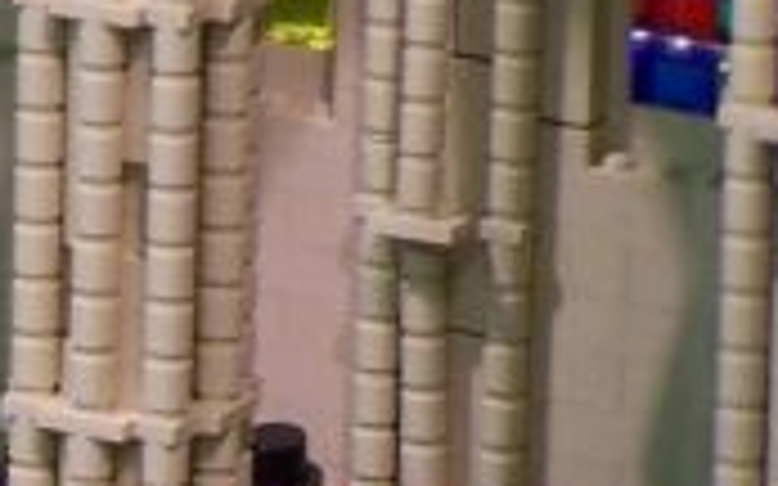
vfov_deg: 1.6
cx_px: -1462
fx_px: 17063
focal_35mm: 805
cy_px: 338
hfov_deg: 2.6
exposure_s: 1/2
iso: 80
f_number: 3.2
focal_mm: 21.2
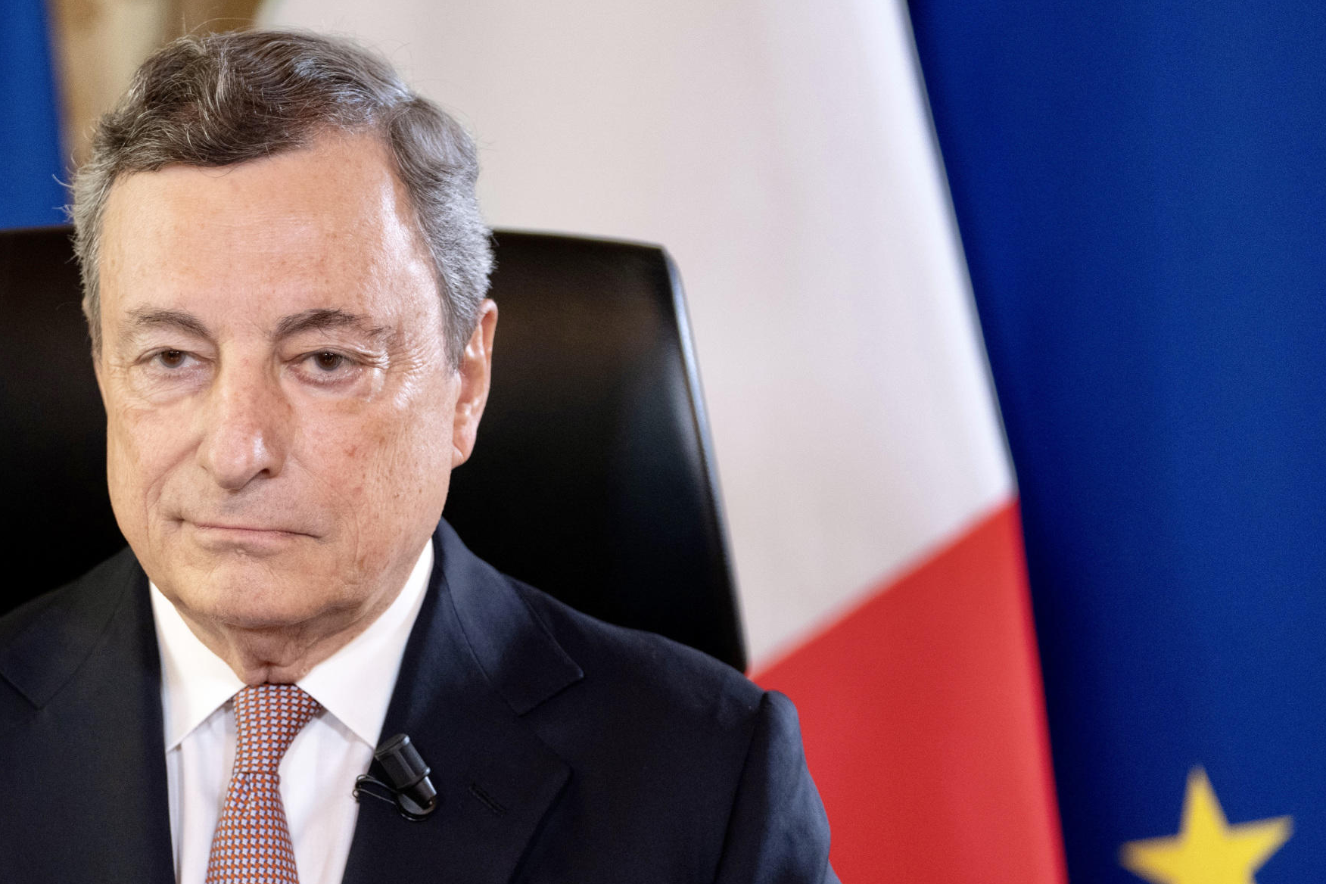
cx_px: 325
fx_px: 10202
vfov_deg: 5.0
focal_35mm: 277
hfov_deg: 7.4
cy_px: 682
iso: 2000
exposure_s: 1/250
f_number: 2.8
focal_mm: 158
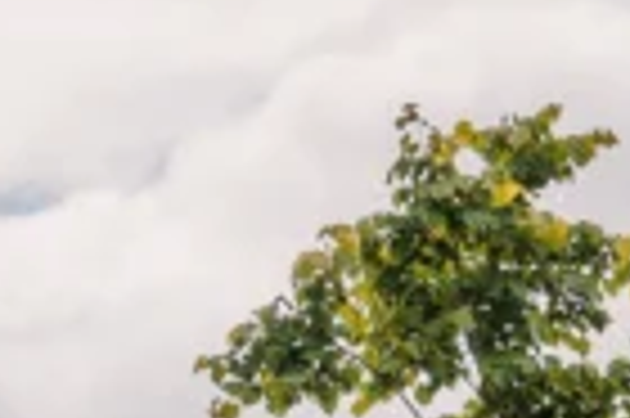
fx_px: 4213
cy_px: 1151
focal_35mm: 241
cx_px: -351
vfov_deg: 5.4
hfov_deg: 8.3
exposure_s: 1/250
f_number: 7.1
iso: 125
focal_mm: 35
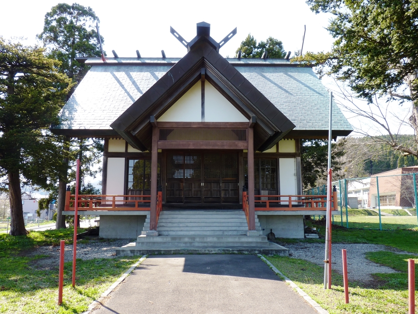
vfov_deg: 51.4
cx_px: 209
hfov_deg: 65.3
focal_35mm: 27
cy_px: 157
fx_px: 326
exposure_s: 1/100
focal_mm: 4.8
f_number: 4
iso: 80
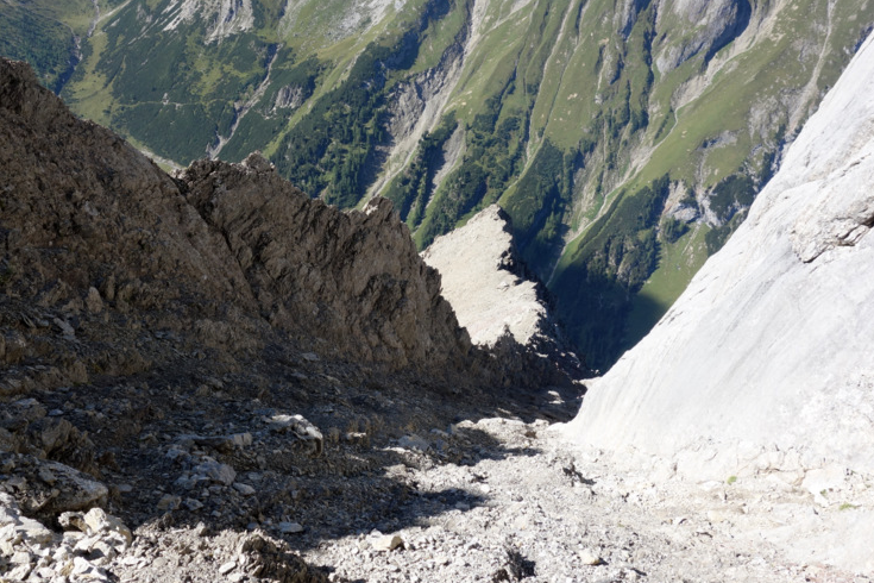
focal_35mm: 39
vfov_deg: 34.2
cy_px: 250
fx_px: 947
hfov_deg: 49.2
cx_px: 339
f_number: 5.6
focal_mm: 10.4
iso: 125
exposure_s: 1/320
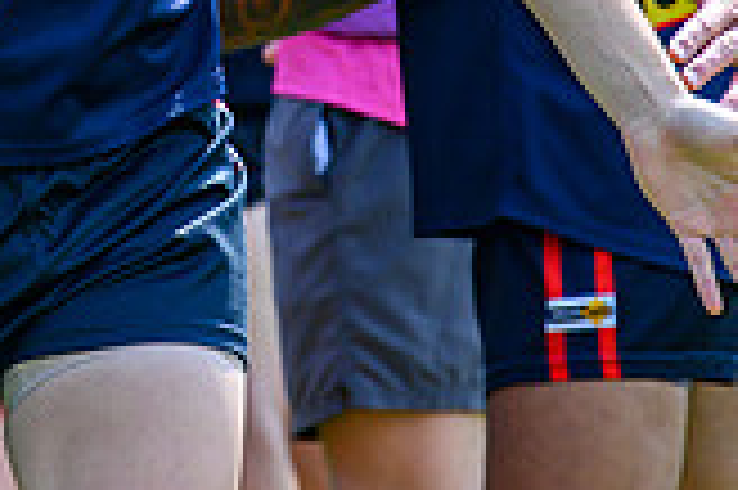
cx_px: 113
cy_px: -433
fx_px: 22138
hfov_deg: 1.9
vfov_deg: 1.3
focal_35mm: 1081
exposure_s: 1/2000
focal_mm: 200
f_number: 4
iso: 450
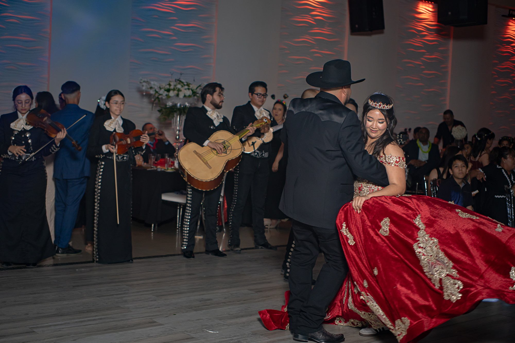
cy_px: 172
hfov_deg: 37.9
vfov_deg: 25.7
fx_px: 751
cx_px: 258
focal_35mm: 52
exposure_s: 1/125
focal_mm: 35
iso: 250
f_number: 2.4
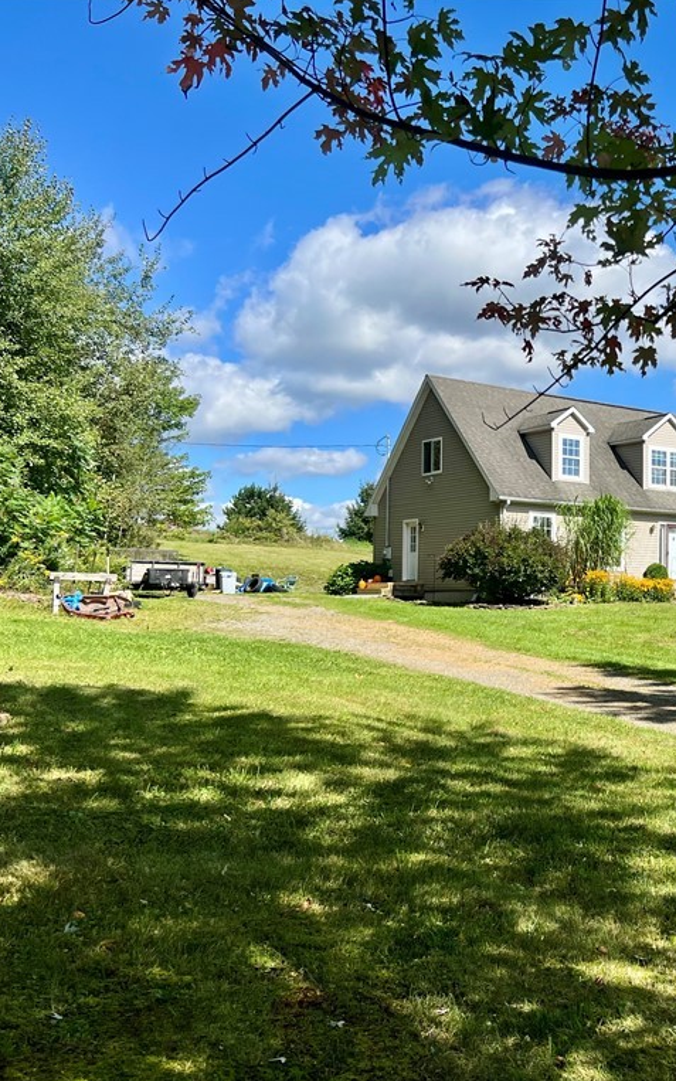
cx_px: 669
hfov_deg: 31.9
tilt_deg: +2.3
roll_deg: +0.2
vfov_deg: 52.7
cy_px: 538
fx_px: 1090
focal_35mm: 37
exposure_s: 1/3831
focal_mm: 5.7
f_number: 1.5
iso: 50
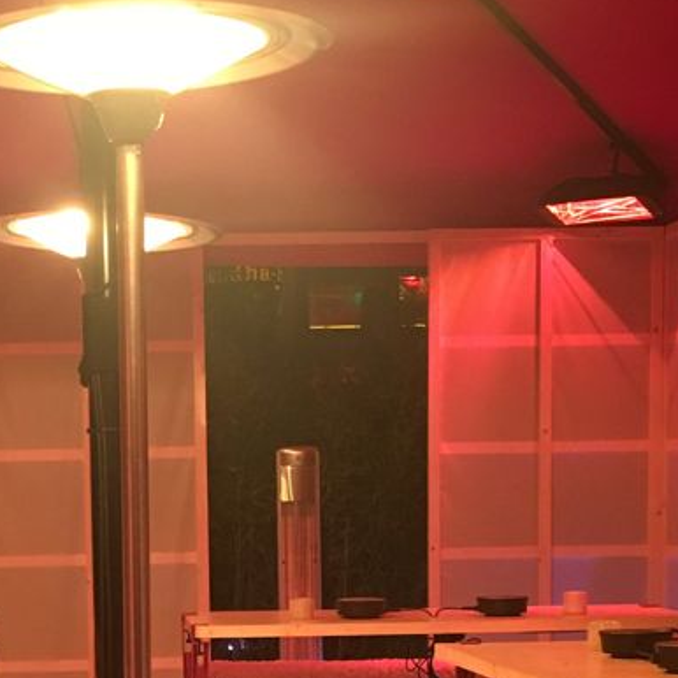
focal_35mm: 85
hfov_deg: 20.2
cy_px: 634
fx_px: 1884
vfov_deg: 19.9
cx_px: 130
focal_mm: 4.15
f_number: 2.2
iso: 200
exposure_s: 1/33
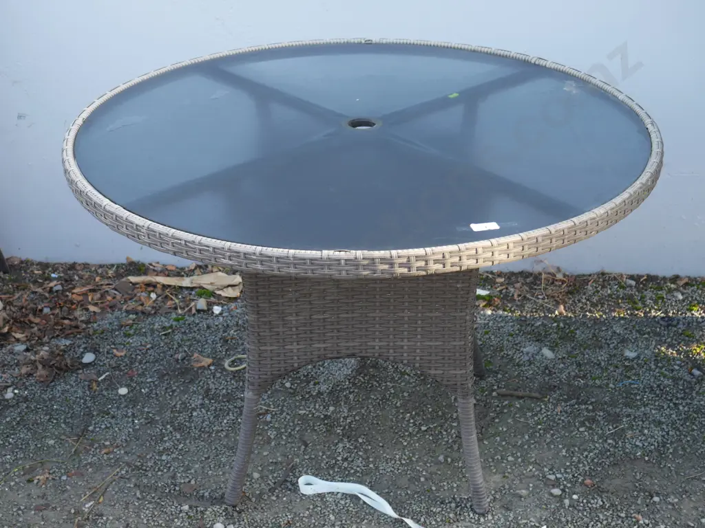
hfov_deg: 38.2
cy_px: 264
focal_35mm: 50
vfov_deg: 29.1
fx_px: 1018
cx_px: 352
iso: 500
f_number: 5.3
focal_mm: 25
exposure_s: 1/60
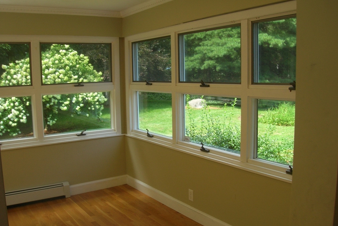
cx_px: 171
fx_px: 338
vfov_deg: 36.9
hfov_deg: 53.1
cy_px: 123
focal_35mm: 36
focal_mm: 5.7
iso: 50
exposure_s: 1/34
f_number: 4.9
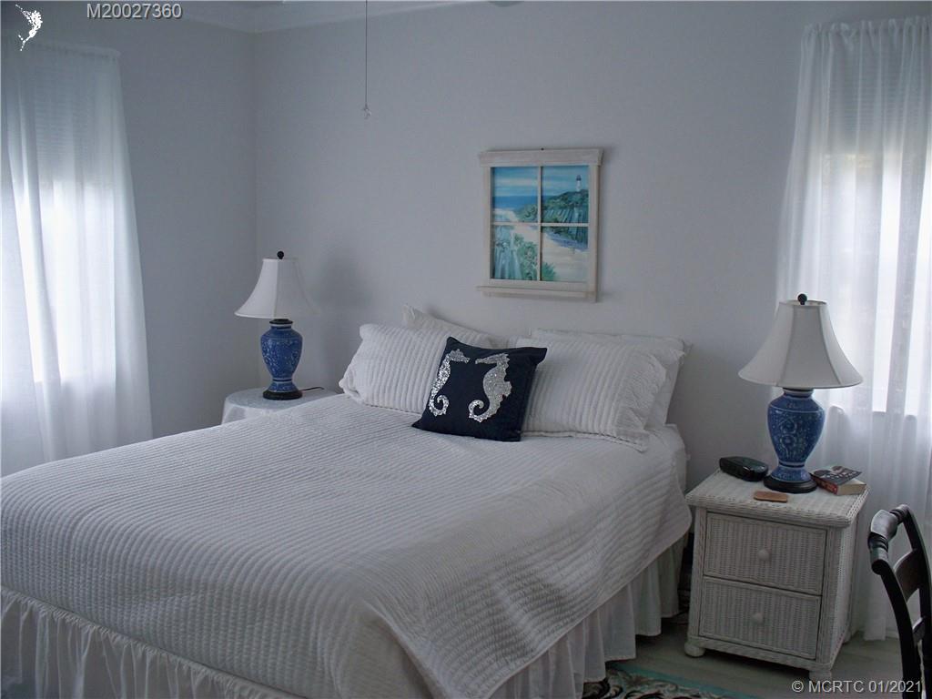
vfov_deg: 40.7
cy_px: 350
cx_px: 466
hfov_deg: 52.6
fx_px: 942
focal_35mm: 35
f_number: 2.8
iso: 125
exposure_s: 1/30
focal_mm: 7.54
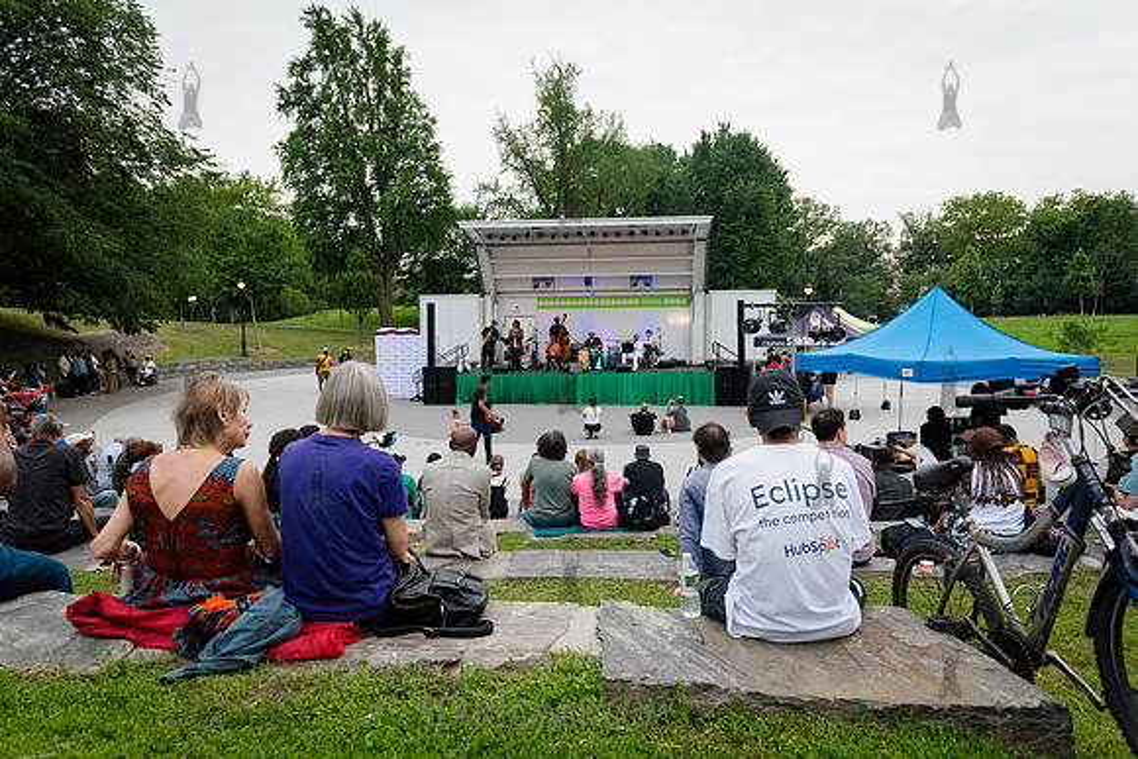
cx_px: 569
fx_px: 785
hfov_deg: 71.9
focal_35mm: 25
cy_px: 380
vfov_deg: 51.6
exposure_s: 1/500
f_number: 4.5
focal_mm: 24
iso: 1000
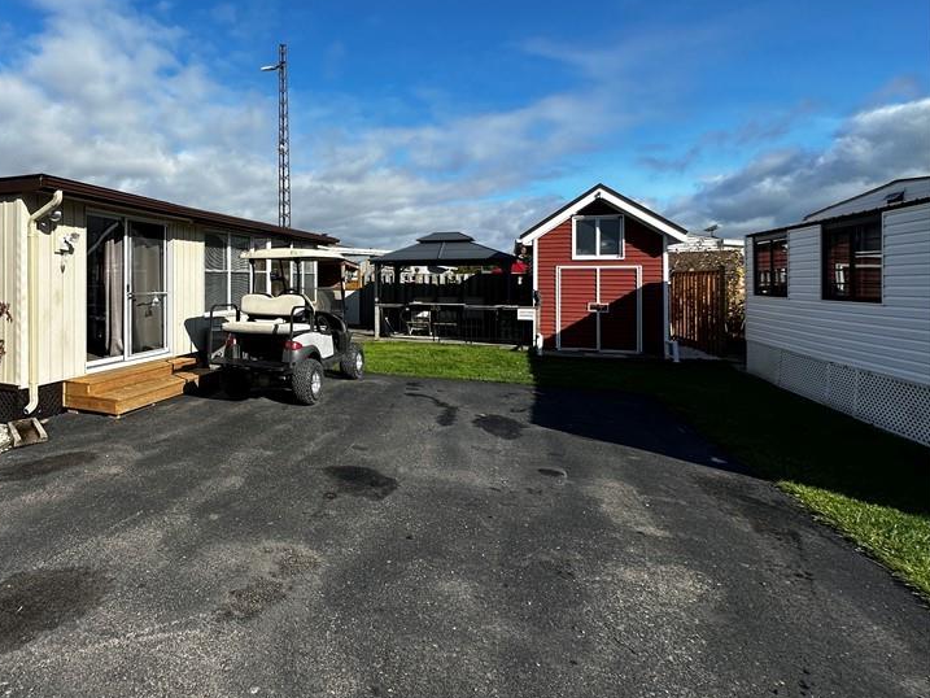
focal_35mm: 20
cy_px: 279
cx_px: 271
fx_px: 537
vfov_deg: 65.4
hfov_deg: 77.6
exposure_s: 1/2353
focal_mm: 2.22
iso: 50
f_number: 2.2
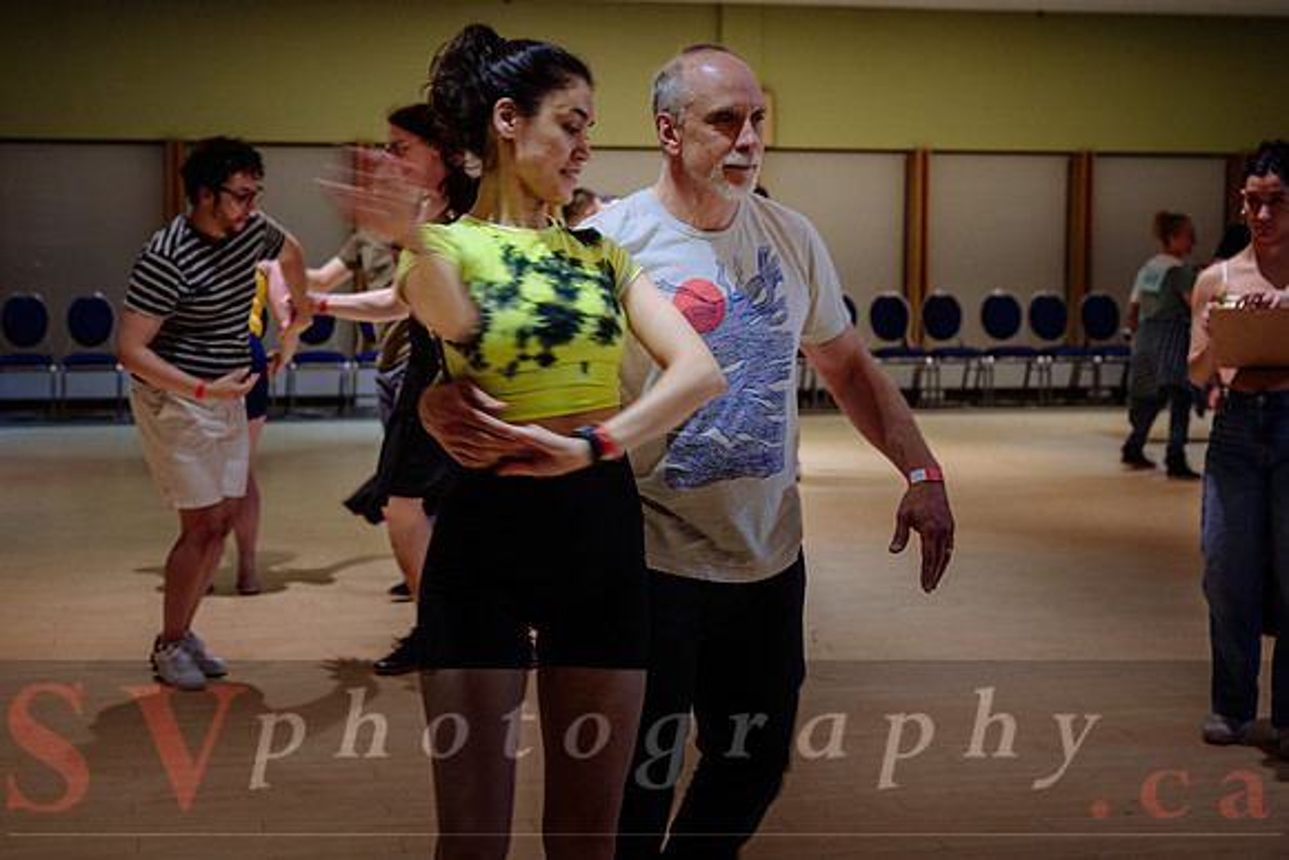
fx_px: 1902
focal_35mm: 53
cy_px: 364
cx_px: 545
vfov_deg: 25.5
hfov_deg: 37.4
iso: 1000
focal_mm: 46
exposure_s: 1/80
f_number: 4
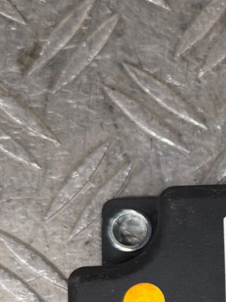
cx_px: 371
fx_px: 723
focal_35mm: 83
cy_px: 269
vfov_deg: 23.0
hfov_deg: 15.8
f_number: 1.78
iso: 160
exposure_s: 1/100
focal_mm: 6.76
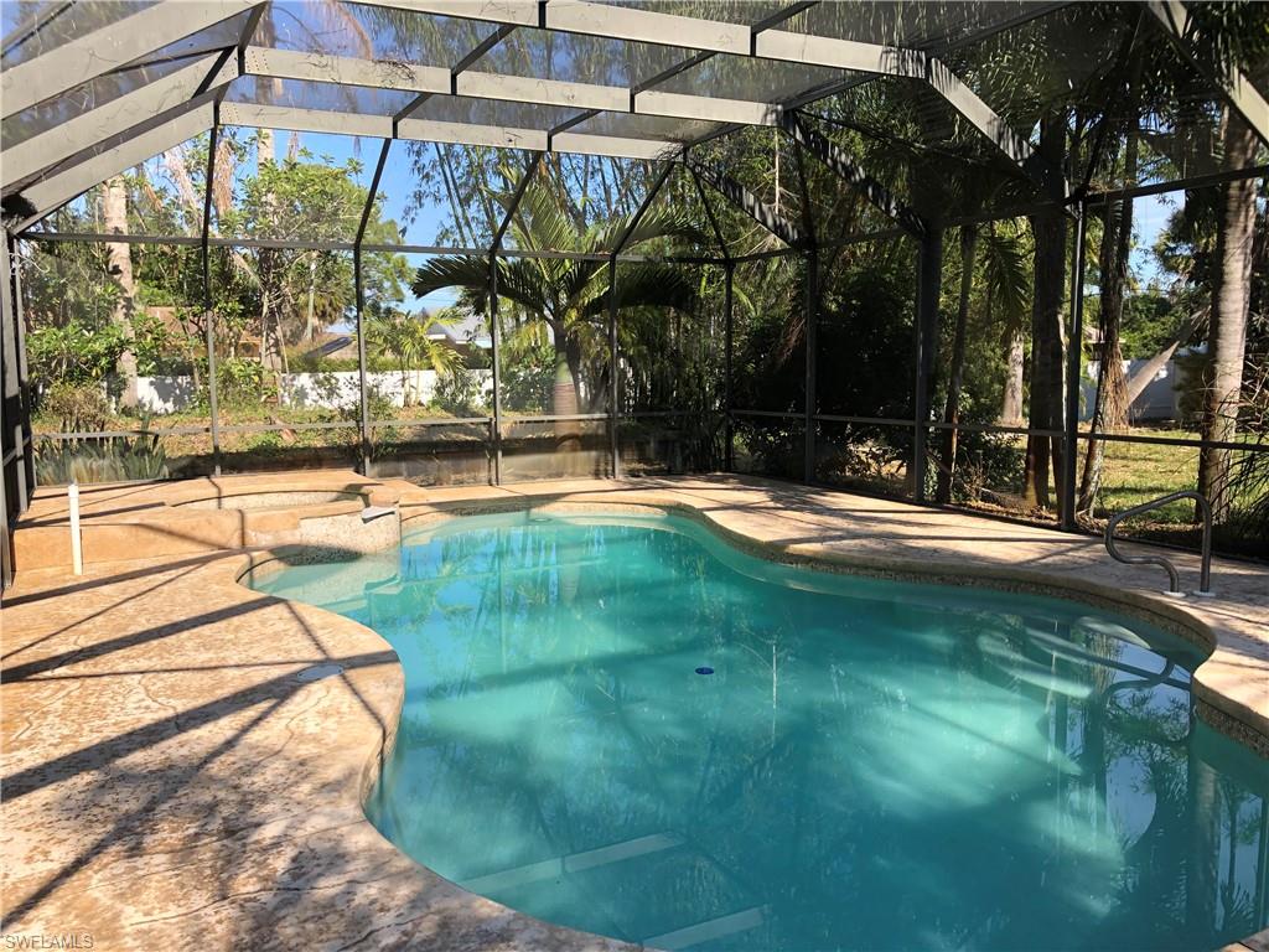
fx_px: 1026
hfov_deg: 63.4
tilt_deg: -6.5
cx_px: 634
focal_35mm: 28
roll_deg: +1.9
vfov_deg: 49.7
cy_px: 476
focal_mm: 3.99
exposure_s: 1/716
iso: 20
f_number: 1.8
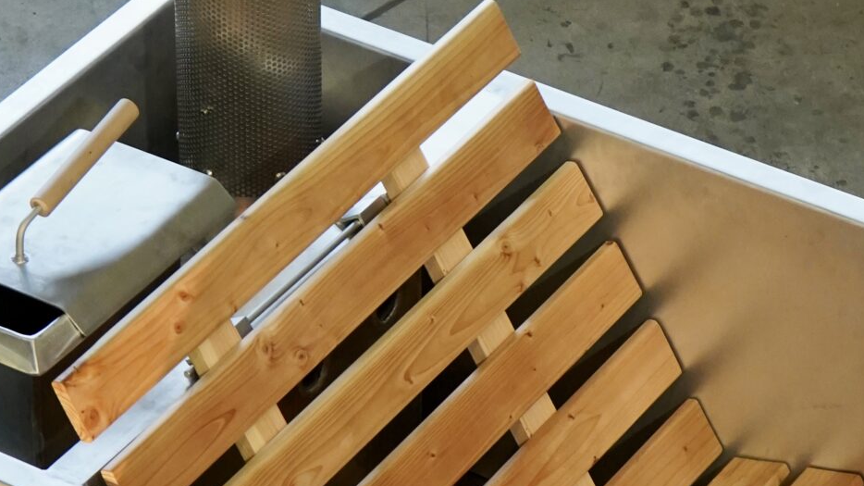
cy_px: 55
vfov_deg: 6.0
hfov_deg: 10.7
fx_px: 4604
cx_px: 245
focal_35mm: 201
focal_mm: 70
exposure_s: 1/160
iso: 3200
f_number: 5.6
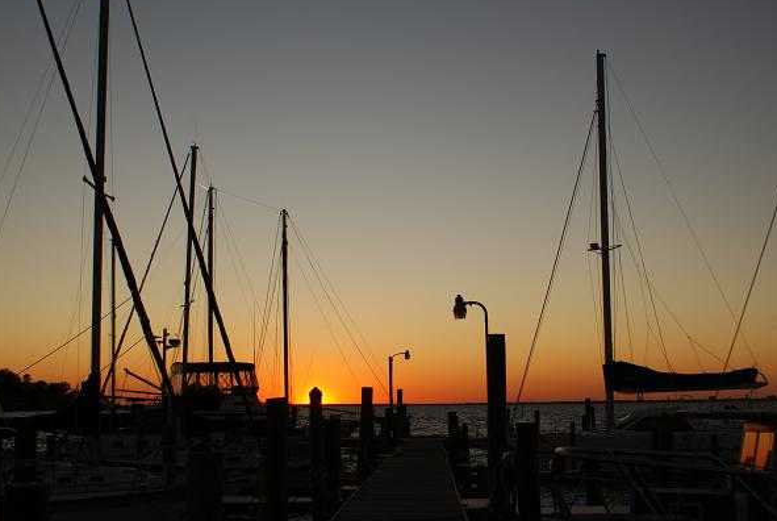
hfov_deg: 42.7
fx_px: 994
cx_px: 378
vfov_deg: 29.3
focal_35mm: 46
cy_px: 251
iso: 100
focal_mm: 26
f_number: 8
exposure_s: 1/100
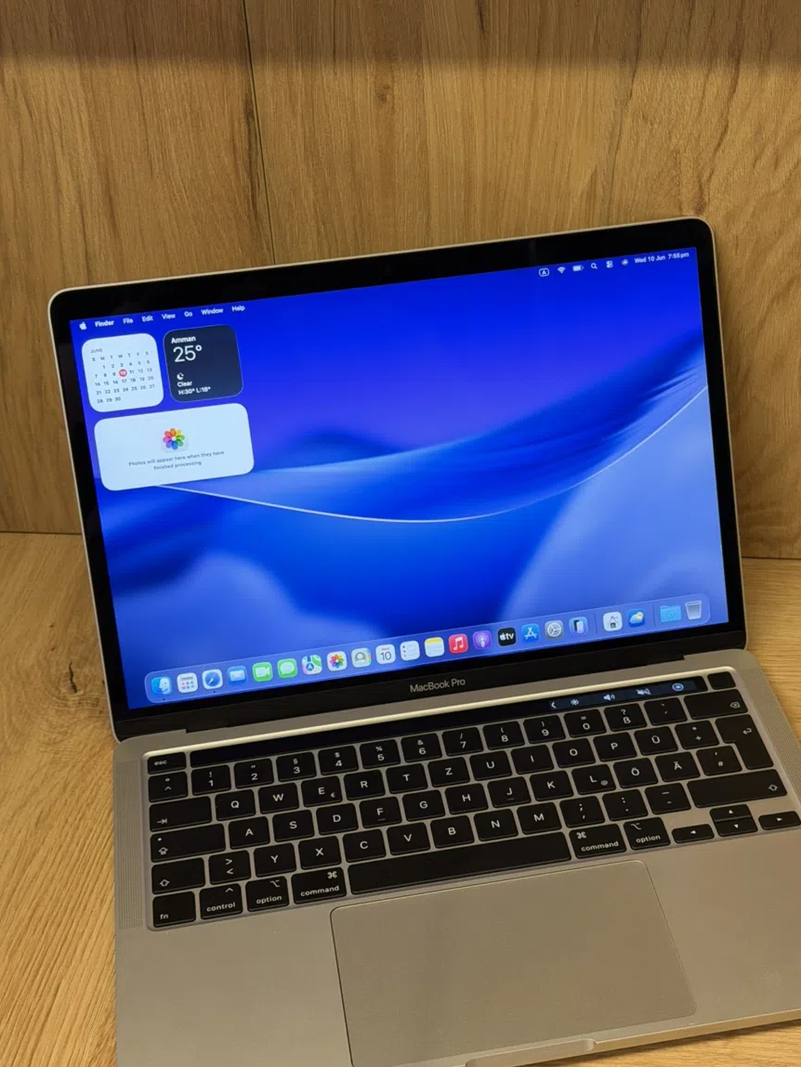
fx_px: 1758
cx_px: 467
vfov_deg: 33.8
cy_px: 542
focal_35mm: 57
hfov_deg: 25.6
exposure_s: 1/50
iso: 125
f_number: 1.78
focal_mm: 6.76
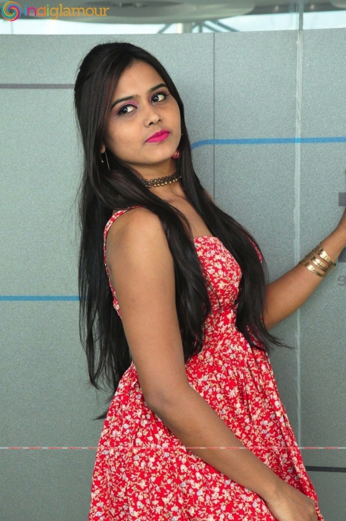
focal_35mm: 87
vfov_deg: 23.4
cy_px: 260
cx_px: 173
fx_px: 1257
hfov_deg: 15.7
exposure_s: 1/125
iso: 3200
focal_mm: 58
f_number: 6.3
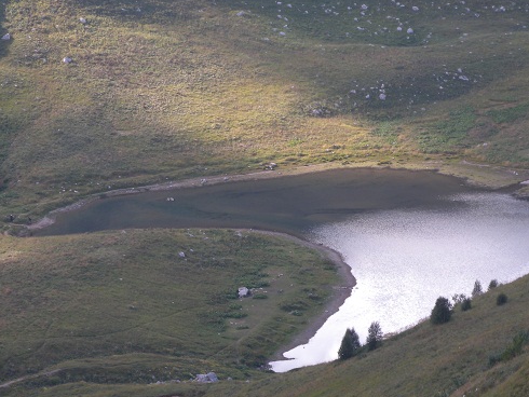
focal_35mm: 160
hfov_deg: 12.3
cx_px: 309
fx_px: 2446
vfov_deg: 9.3
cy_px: 253
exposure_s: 1/72
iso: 64
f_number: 5.9
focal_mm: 24
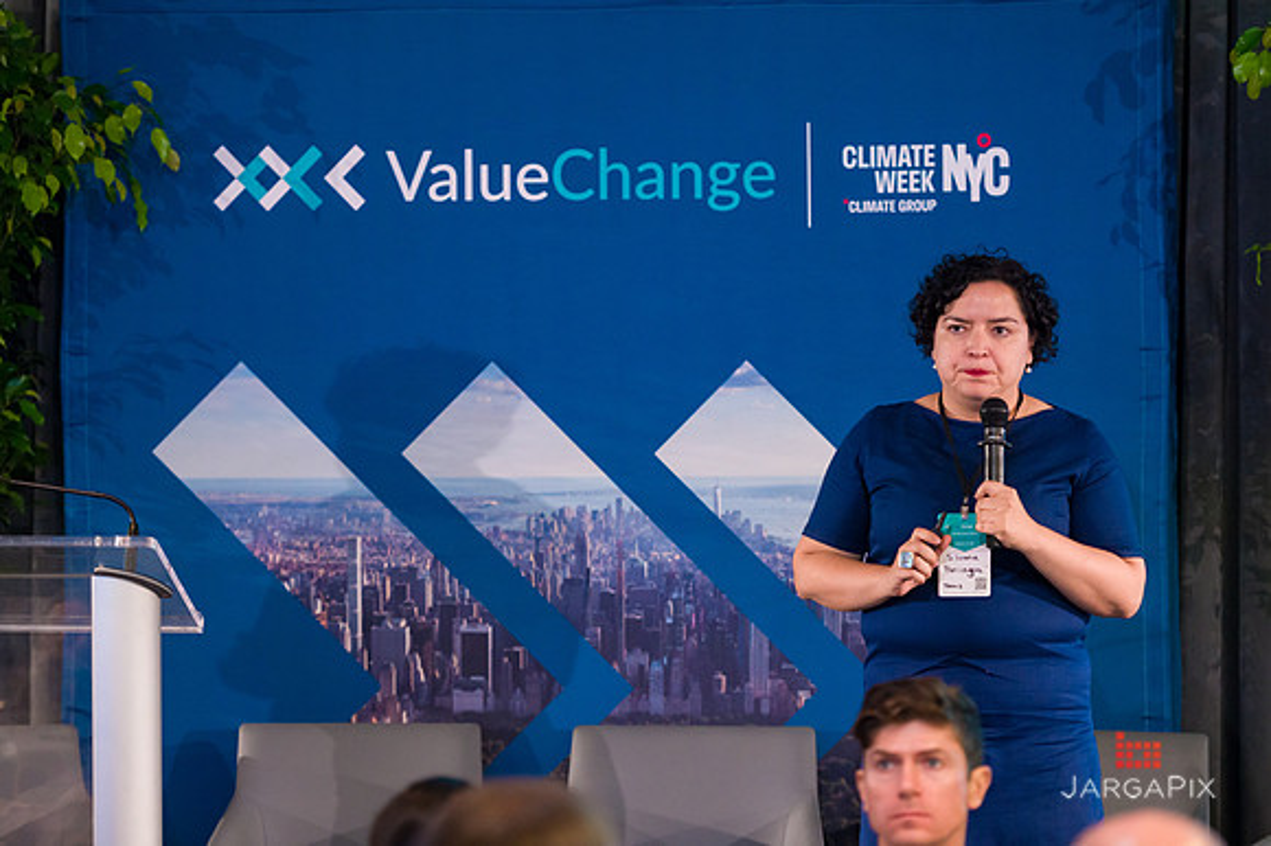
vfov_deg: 10.6
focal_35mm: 129
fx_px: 4541
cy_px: 415
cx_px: 622
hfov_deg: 15.9
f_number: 3.2
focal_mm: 125
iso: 3200
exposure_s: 1/200
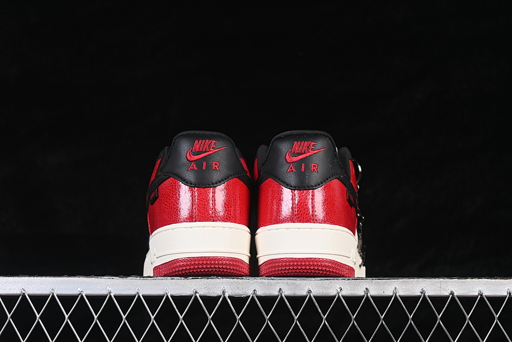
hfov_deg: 27.0
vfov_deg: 18.2
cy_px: 171
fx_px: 1067
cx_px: 256
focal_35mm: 75
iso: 160
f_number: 6.3
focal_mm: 50
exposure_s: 1/60
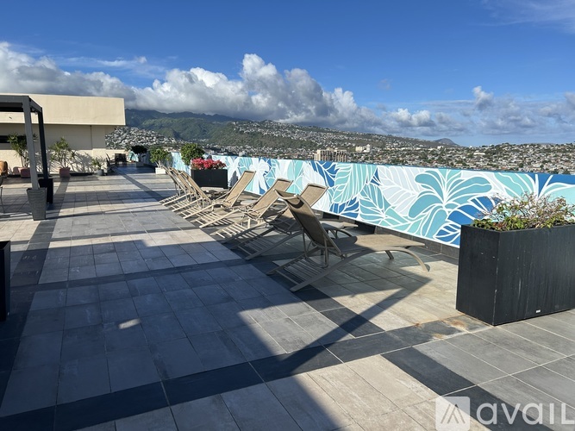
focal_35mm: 26
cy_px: 216
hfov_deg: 67.3
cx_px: 288
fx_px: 432
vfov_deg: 53.0
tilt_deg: -7.9
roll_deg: +0.1
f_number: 1.5
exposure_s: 1/6211
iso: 50
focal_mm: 5.7
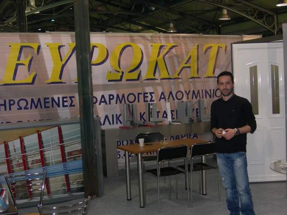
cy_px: 108
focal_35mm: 51
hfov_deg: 37.5
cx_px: 144
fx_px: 423
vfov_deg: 28.6
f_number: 3.2
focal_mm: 10.6
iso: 90
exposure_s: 1/60.1
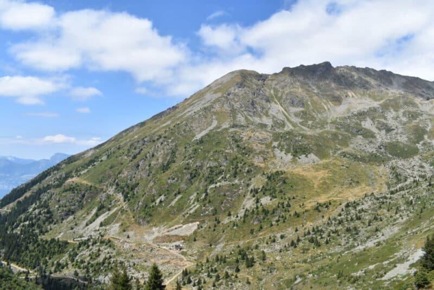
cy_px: 145
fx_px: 326
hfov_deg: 67.4
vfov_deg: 48.0
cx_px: 217
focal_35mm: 27
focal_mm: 18
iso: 200
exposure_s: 1/400
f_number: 10
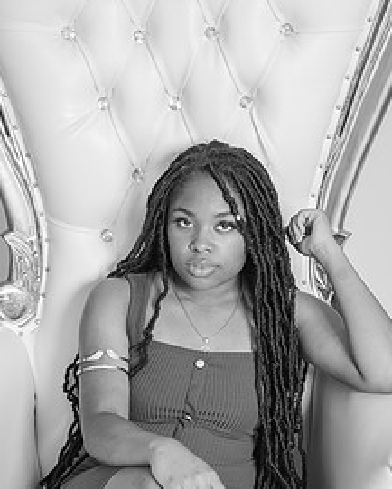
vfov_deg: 23.5
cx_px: 195
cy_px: 307
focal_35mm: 81
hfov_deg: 19.0
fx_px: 1174
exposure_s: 1/200
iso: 100
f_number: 2.5
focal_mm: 35
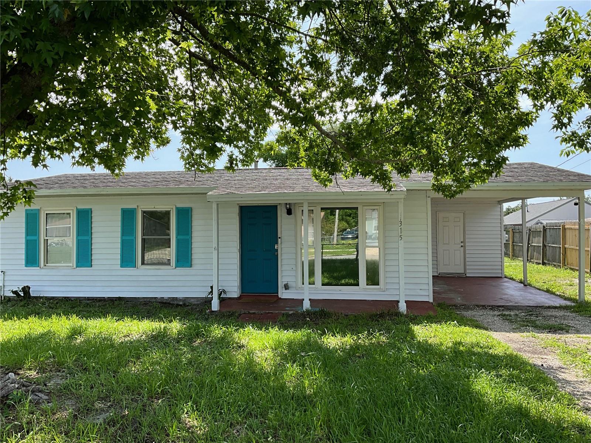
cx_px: 296
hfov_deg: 61.7
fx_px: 495
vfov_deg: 48.2
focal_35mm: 29
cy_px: 222
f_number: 1.8
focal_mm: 3
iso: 25
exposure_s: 1/514
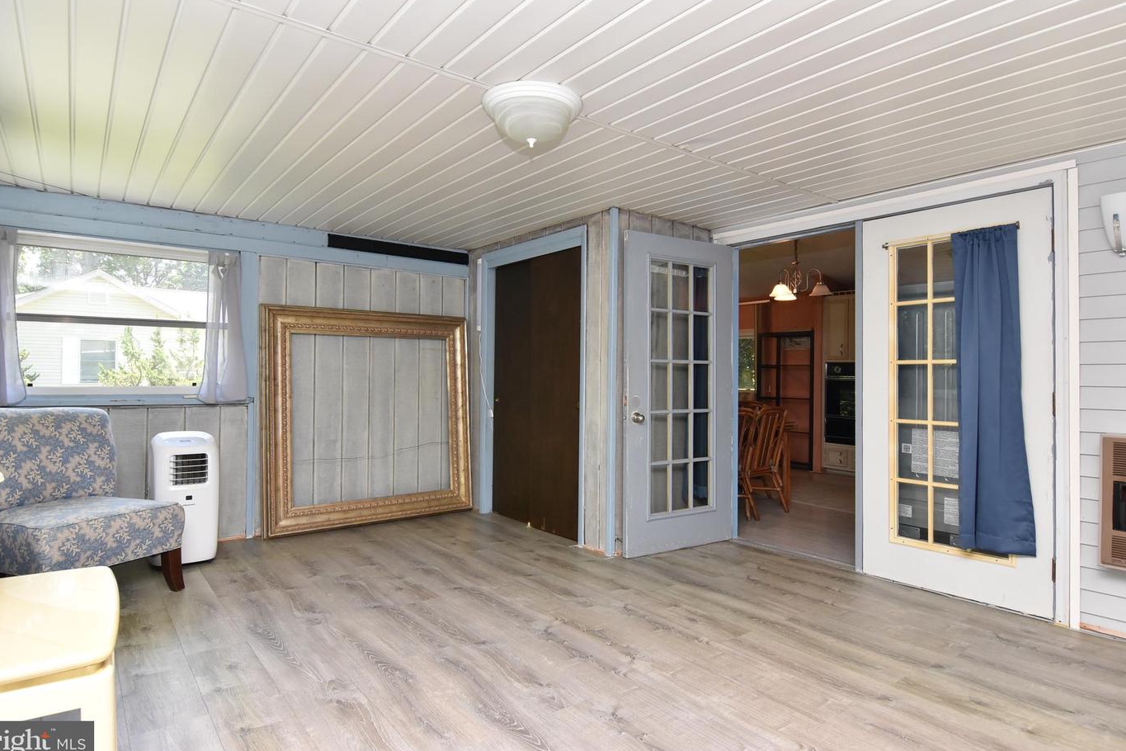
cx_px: 559
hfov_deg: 86.9
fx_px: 594
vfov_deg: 64.5
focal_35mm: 19
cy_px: 366
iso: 800
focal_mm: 12
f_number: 8
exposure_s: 1/80
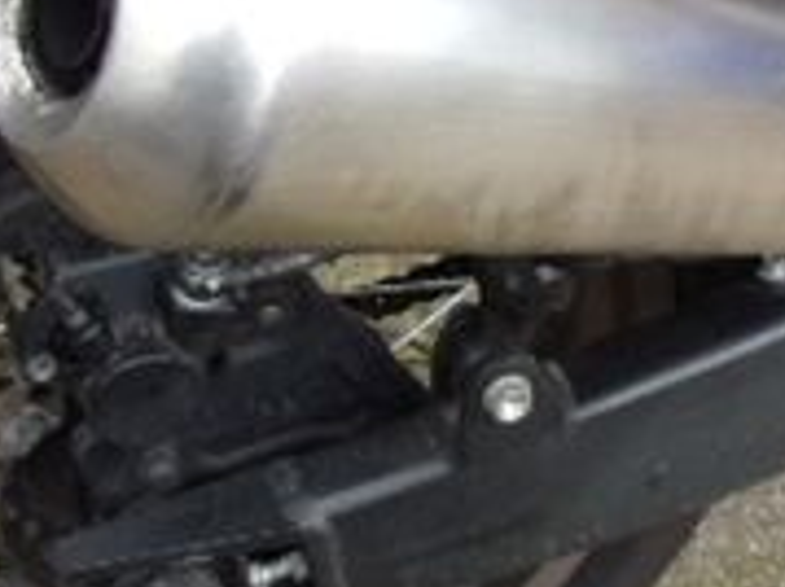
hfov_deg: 22.7
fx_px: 1949
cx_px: 535
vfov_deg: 17.1
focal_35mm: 86
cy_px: 276
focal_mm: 4.3
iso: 80
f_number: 3.3
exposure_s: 1/80
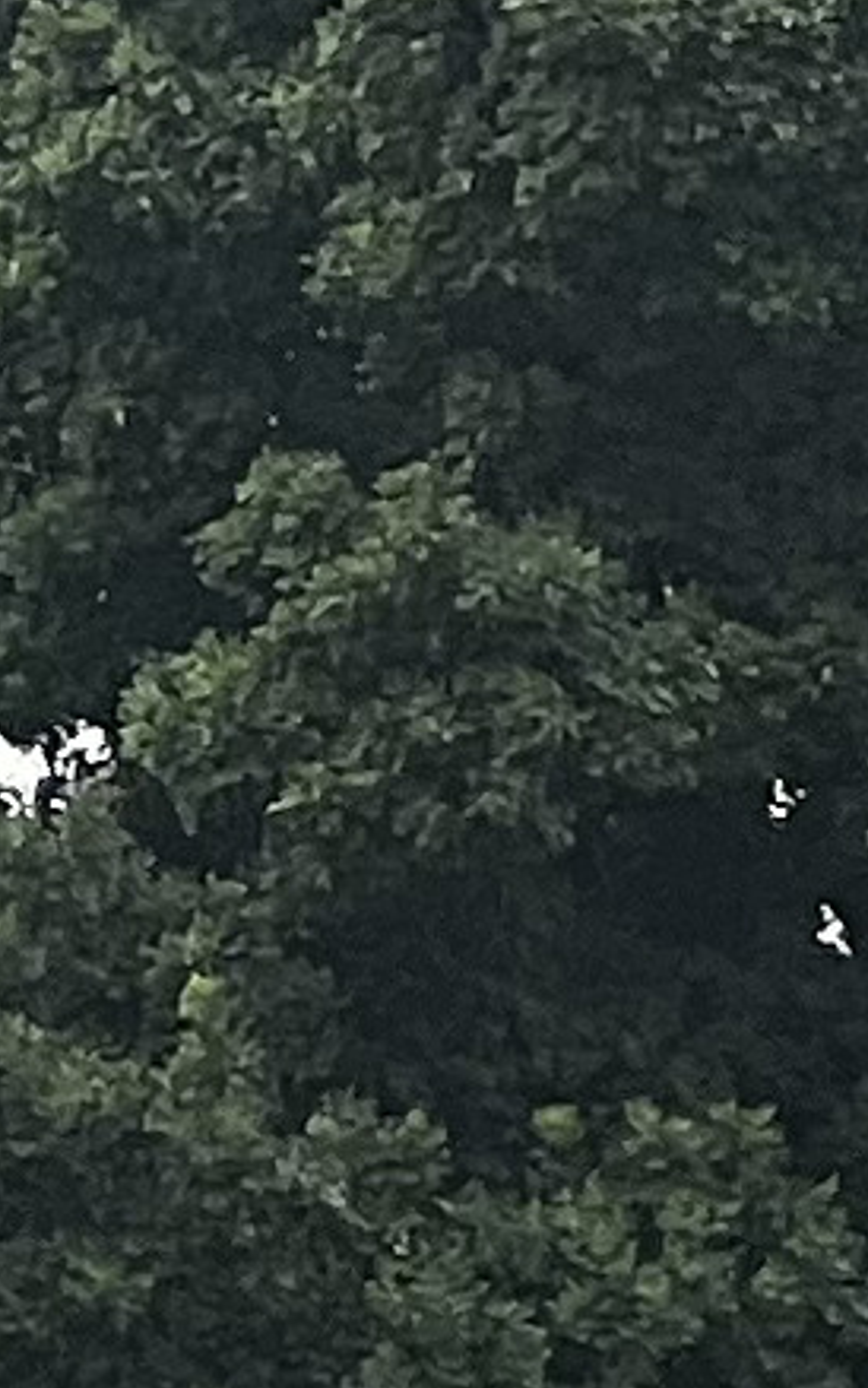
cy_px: 4345
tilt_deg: +1.3
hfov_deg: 1.7
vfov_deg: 2.8
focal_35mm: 746
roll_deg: +0.2
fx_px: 28217
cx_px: 3532
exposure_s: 1/111
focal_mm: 9
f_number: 2.8
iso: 32
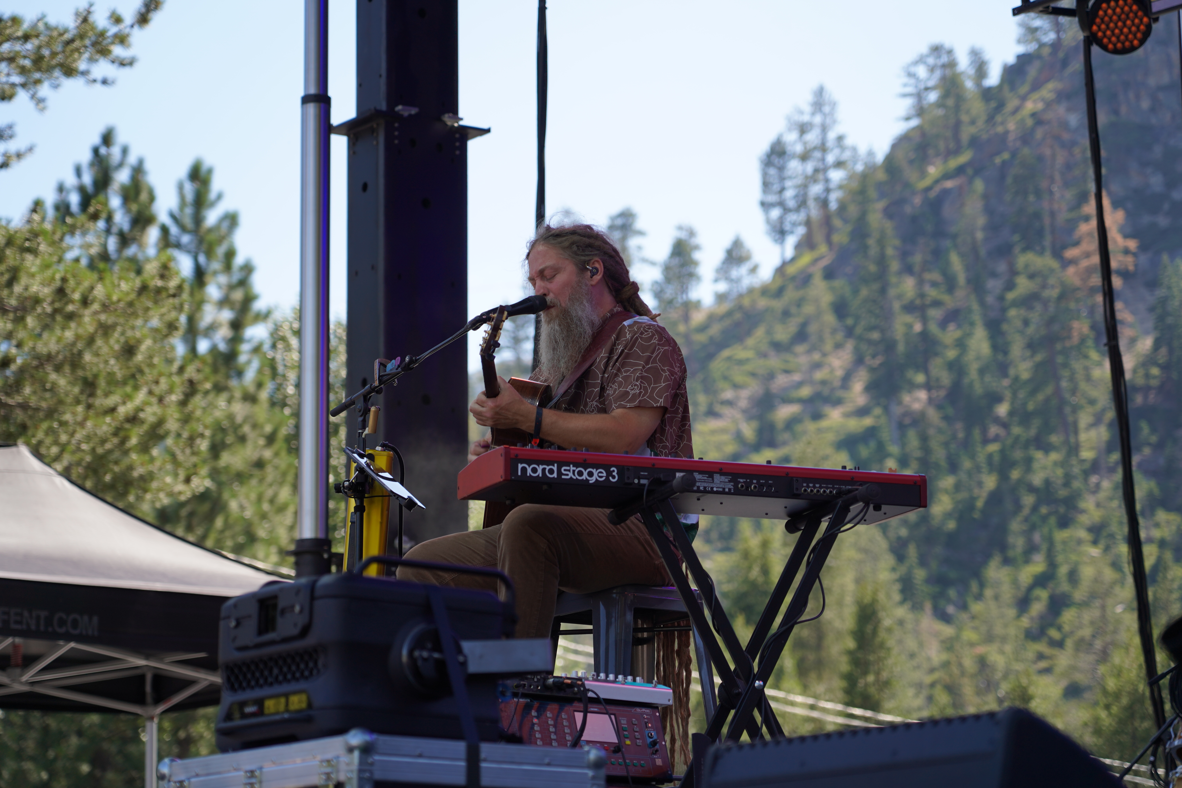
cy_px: 394
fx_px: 3447
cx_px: 591
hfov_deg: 19.5
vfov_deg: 13.0
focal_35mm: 105
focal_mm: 105
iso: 100
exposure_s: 1/320
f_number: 4.5
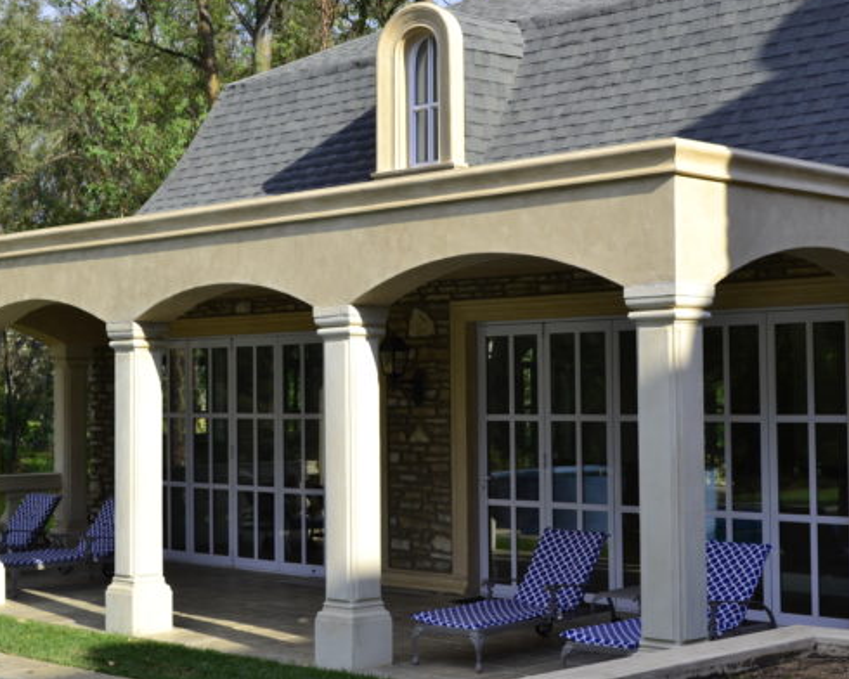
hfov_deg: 30.5
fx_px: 1558
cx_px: 426
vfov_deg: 24.6
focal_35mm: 62
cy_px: 334
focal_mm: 36
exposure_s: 1/125
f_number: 8
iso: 100
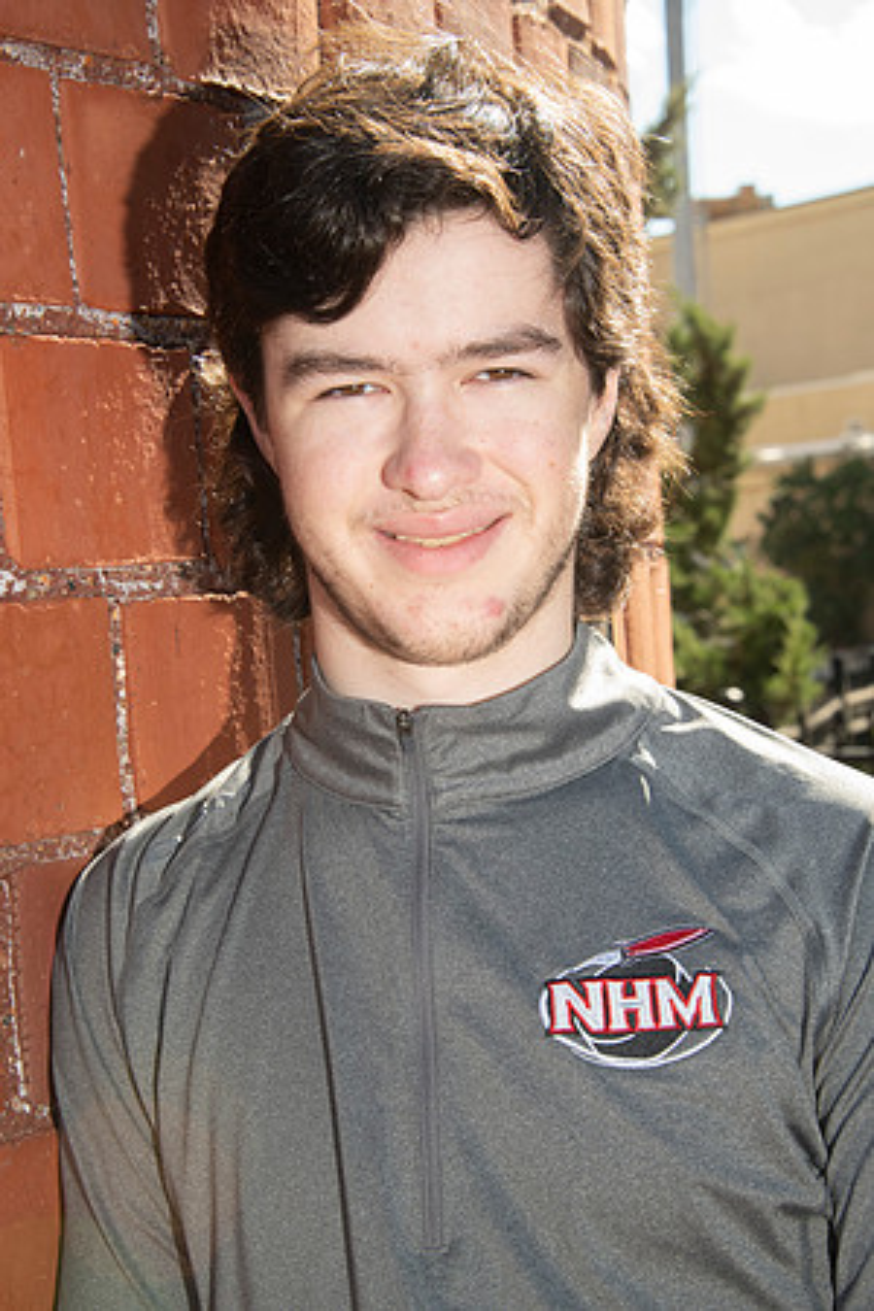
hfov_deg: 16.1
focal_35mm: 85
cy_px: 656
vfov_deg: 23.9
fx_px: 3095
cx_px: 437
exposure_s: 1/160
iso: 800
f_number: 13
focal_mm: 85
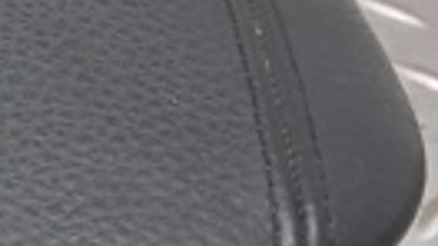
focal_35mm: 143
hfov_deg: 13.4
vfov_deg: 8.3
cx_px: -362
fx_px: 1659
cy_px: -108
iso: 200
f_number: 1.8
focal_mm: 4
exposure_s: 1/50
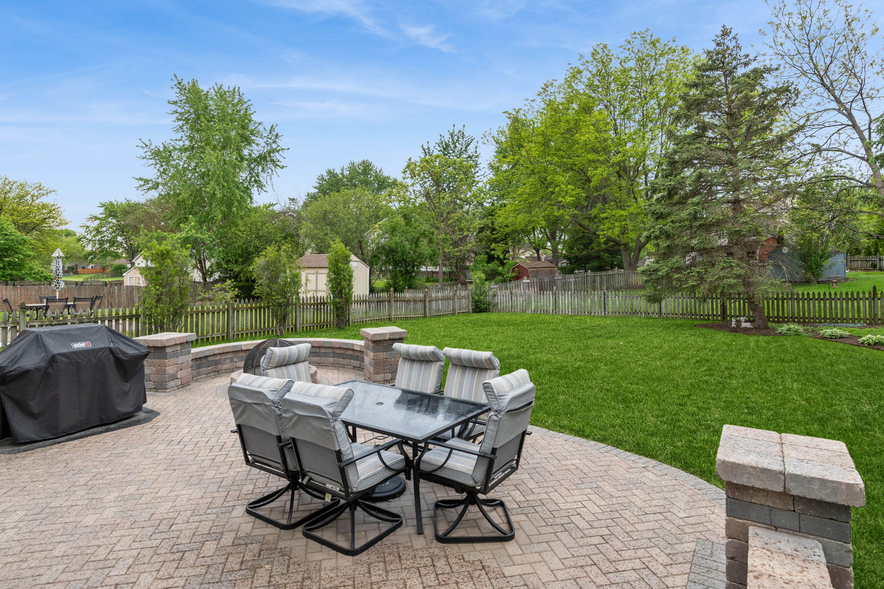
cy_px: 283
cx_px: 435
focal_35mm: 19
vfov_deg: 64.5
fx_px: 466
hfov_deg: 86.9
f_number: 8
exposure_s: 1/60
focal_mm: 12
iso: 250
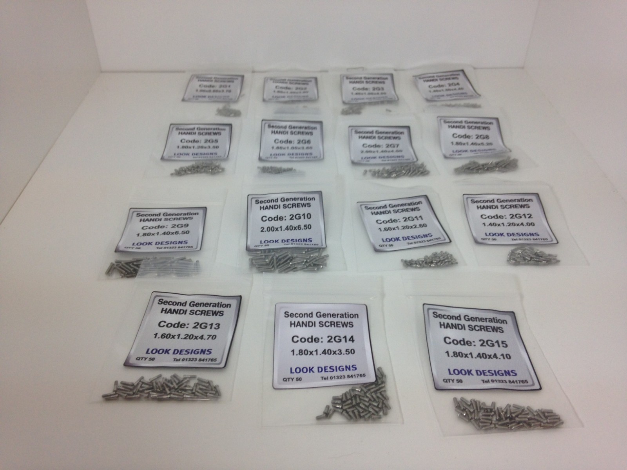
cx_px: 314
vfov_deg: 42.9
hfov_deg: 55.4
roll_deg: -0.8
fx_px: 598
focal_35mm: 33
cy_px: 235
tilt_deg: -38.9
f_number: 2.4
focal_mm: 4.12
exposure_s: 1/120
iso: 50
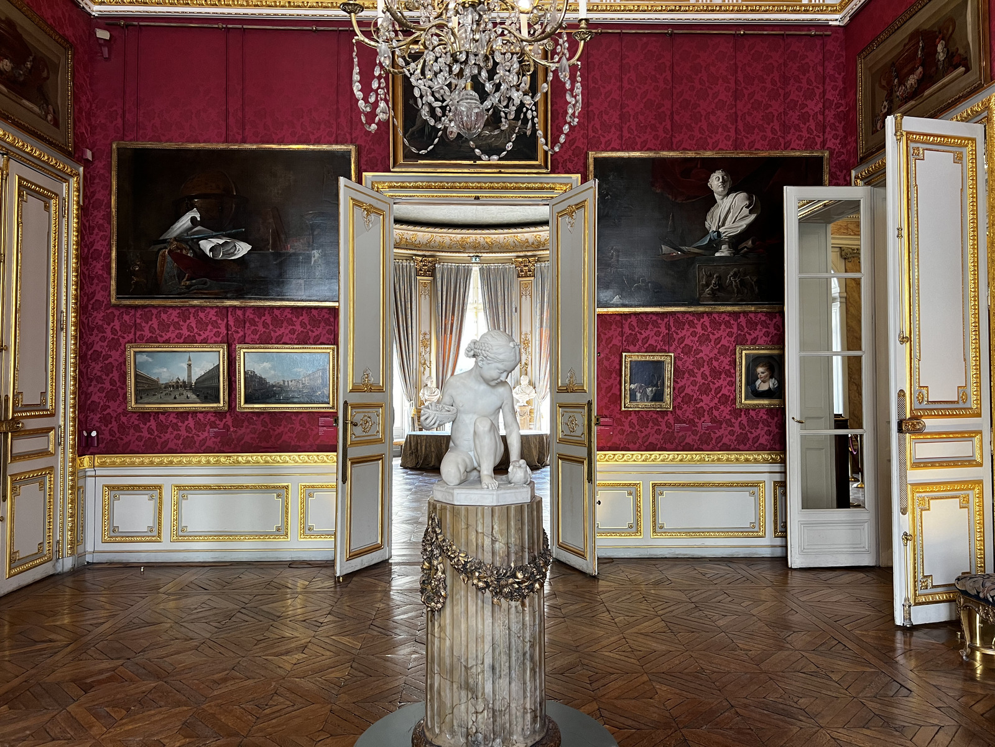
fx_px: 747
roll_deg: +0.0
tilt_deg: +1.7
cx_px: 498
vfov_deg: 53.1
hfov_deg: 67.3
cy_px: 374
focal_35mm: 26
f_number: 1.5
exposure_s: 1/50
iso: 100
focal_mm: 5.7
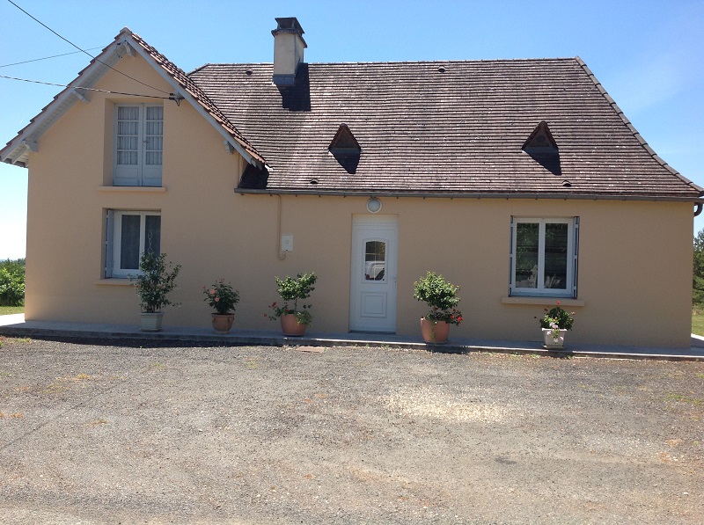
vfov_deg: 40.6
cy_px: 262
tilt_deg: +1.5
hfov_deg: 52.7
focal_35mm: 35
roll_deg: -2.4
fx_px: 711
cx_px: 352
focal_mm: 4.28
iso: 50
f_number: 2.4
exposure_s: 1/1008
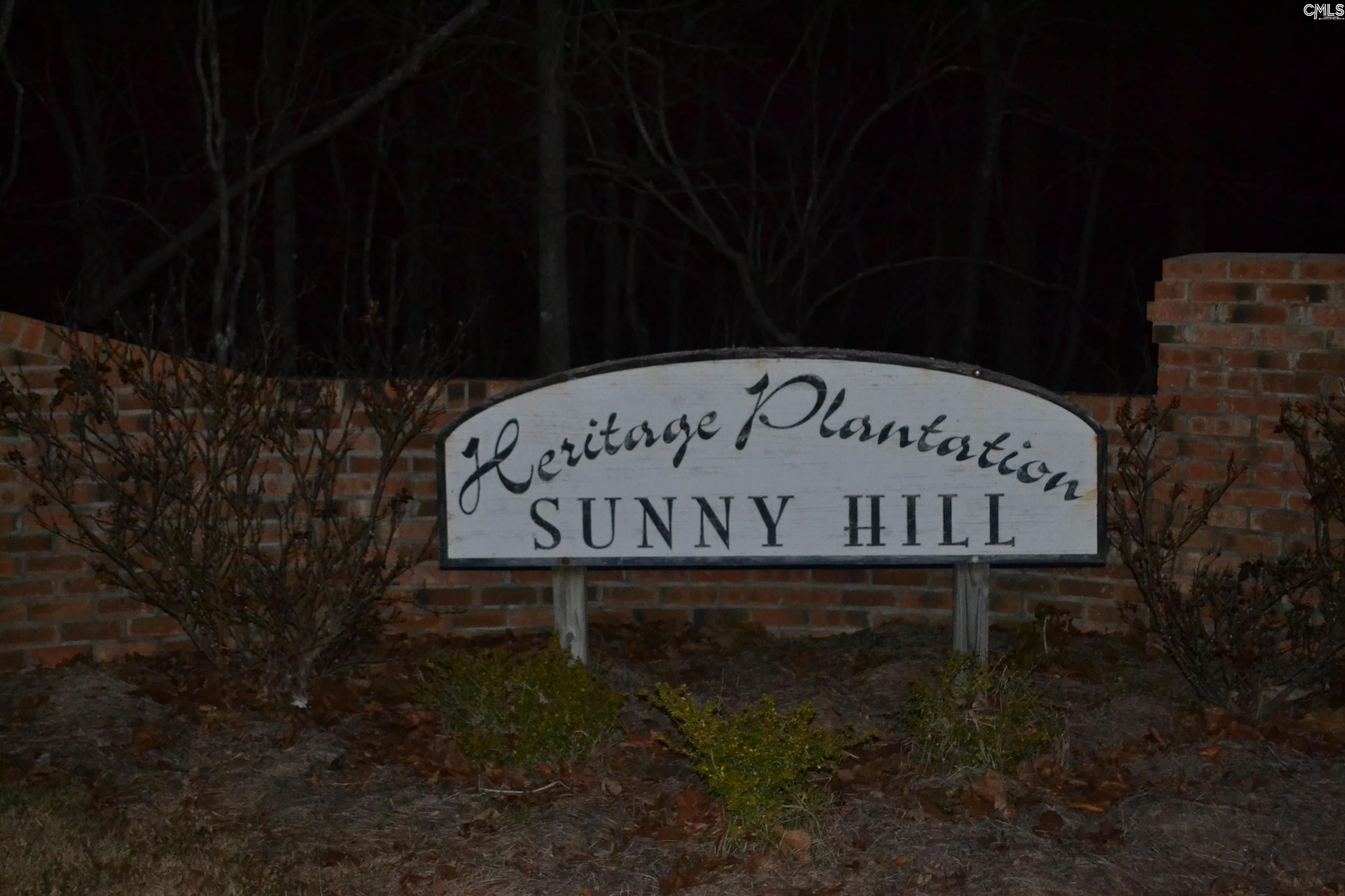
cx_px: 672
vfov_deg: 26.5
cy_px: 448
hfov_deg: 38.9
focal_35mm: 51
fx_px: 1905
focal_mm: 34
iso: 3200
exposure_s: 1/60
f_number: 5
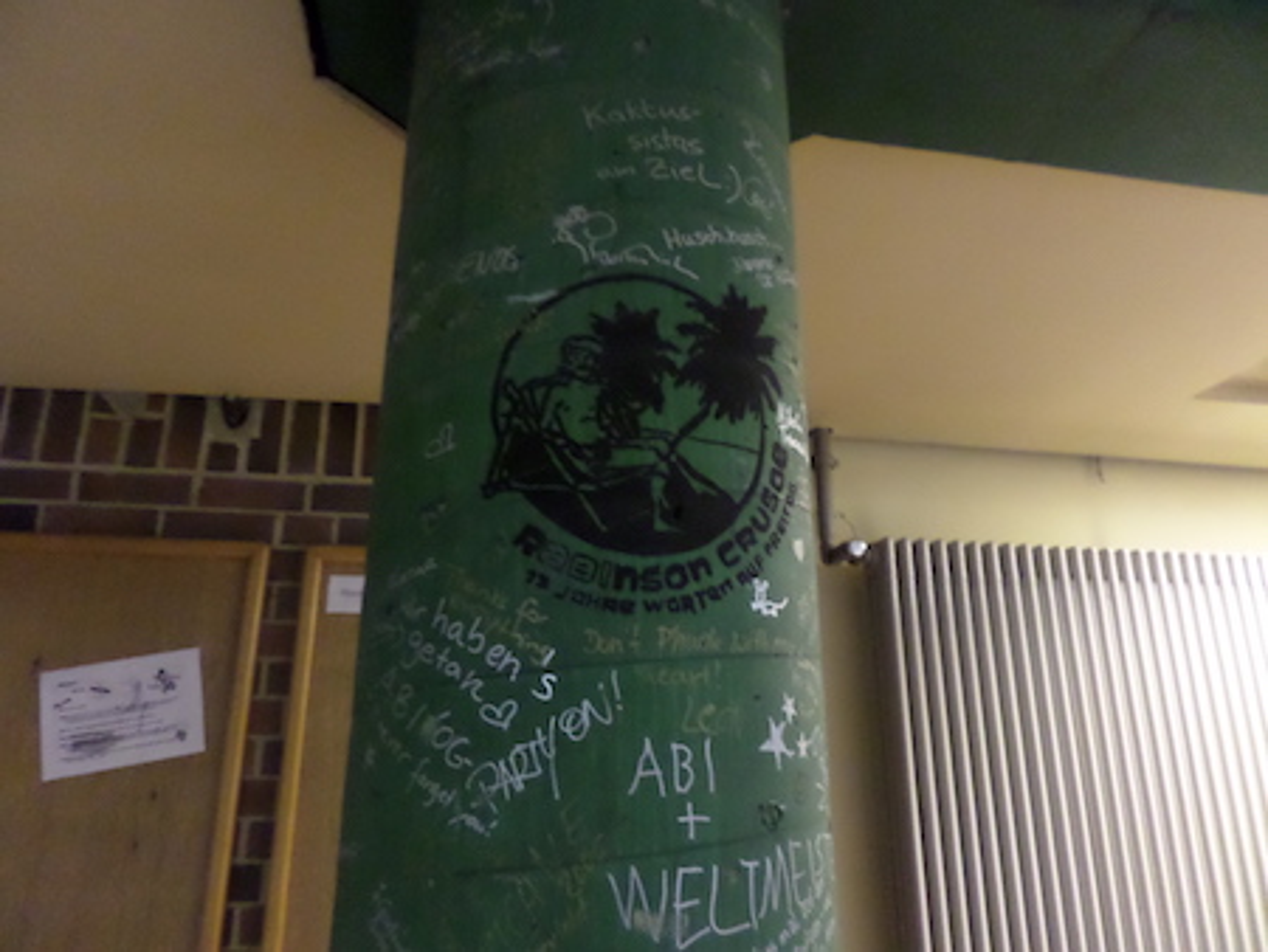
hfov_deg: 71.6
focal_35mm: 24
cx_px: 634
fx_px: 880
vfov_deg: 56.9
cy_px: 476
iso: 640
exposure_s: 1/10
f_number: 3.1
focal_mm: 4.3
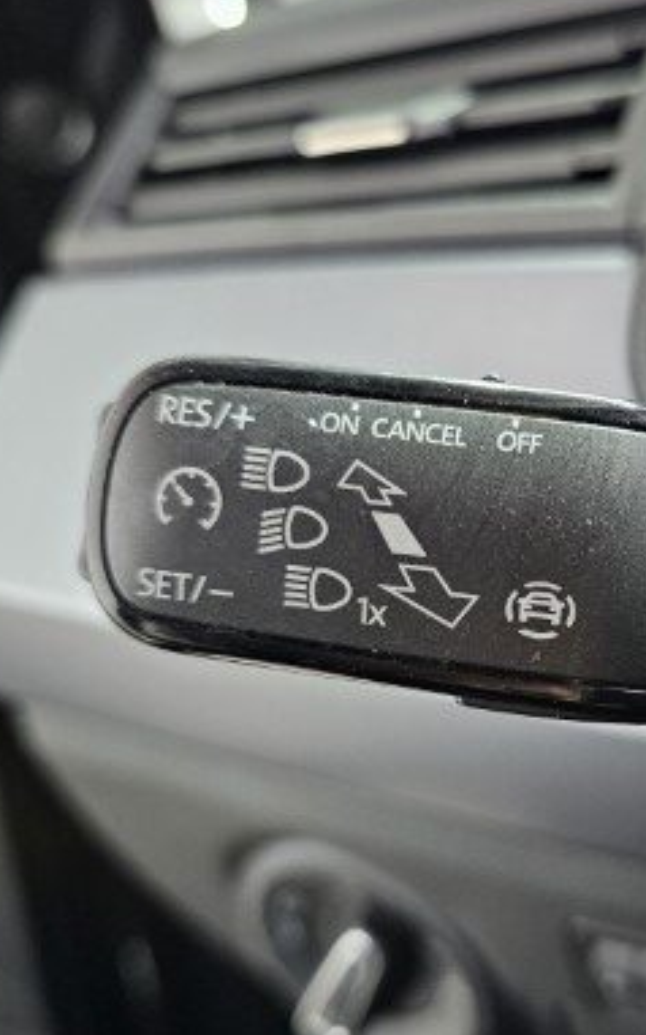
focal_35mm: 41
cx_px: 567
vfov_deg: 48.1
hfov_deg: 30.0
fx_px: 1155
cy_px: 570
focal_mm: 6.3
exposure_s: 1/50
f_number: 1.7
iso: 800
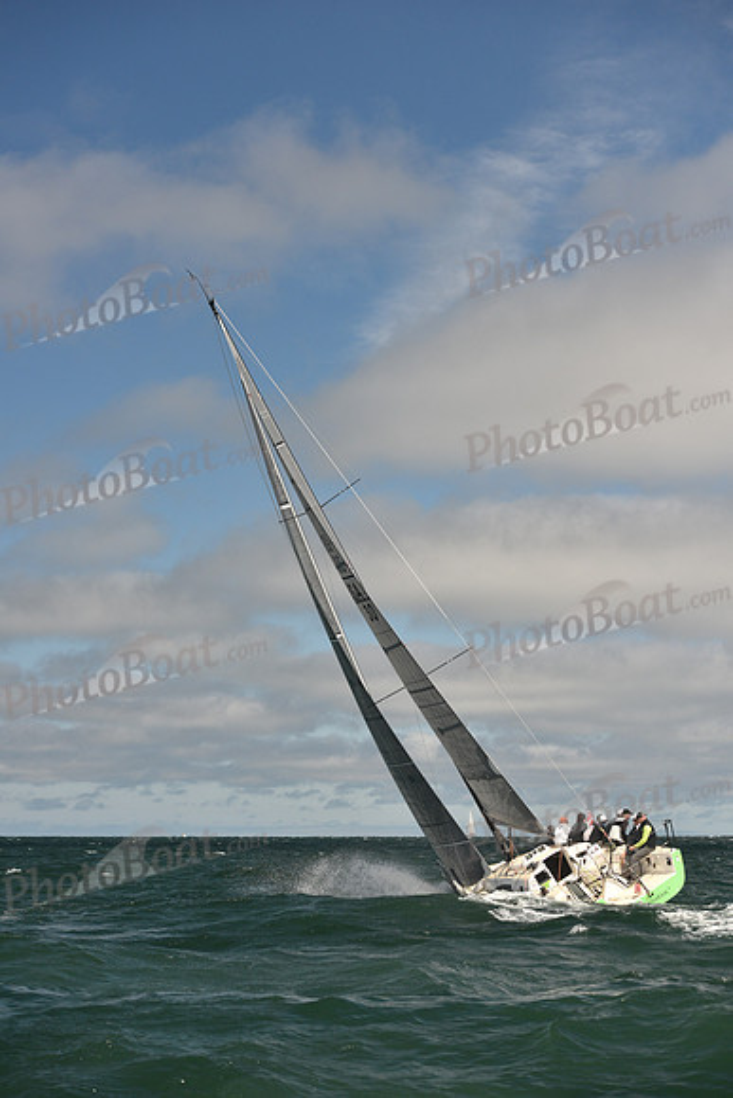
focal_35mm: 70
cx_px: 366
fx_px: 2136
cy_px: 549
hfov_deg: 19.5
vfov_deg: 28.8
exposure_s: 1/1250
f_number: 5.6
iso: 320
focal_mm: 70
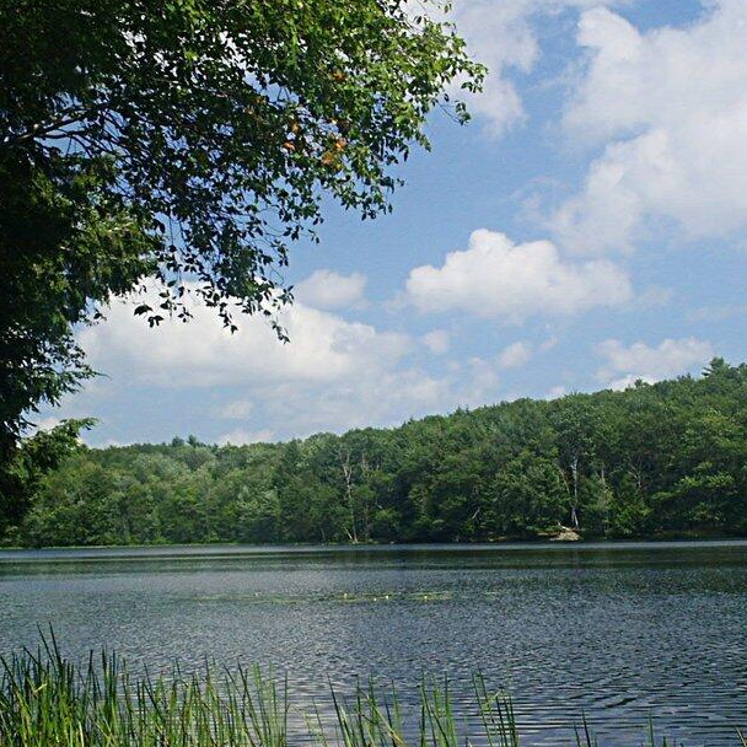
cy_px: 383
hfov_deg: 26.7
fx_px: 1563
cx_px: 526
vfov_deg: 26.9
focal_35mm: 64
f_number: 8
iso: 64
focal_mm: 9.02
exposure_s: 1/90
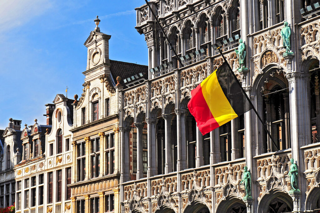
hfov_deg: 19.5
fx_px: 932
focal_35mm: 105
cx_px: 160
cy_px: 106
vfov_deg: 13.0
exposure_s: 1/250
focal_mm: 70
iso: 200
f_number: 6.3
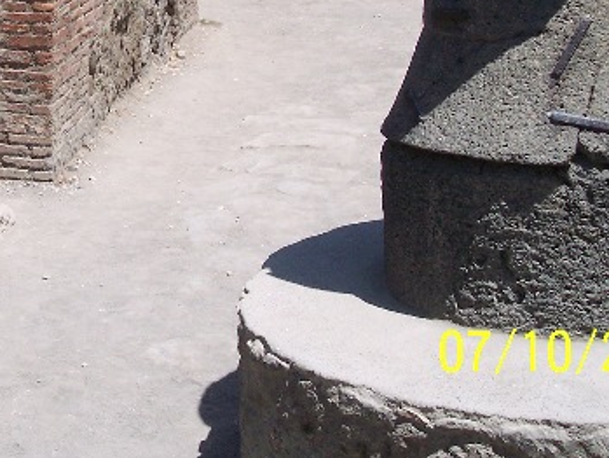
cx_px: 80
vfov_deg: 16.5
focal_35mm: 87
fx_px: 1531
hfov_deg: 22.1
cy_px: -42
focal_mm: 8
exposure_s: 1/700
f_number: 4.8
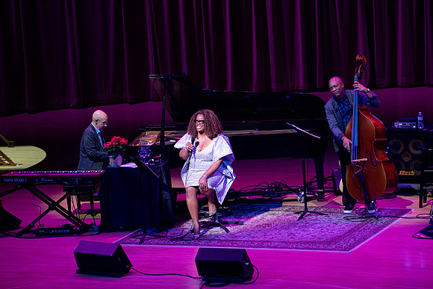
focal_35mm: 200
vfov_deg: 6.9
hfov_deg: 10.3
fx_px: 2406
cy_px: 144
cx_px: 216
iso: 2500
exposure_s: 1/320
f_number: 5
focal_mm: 200
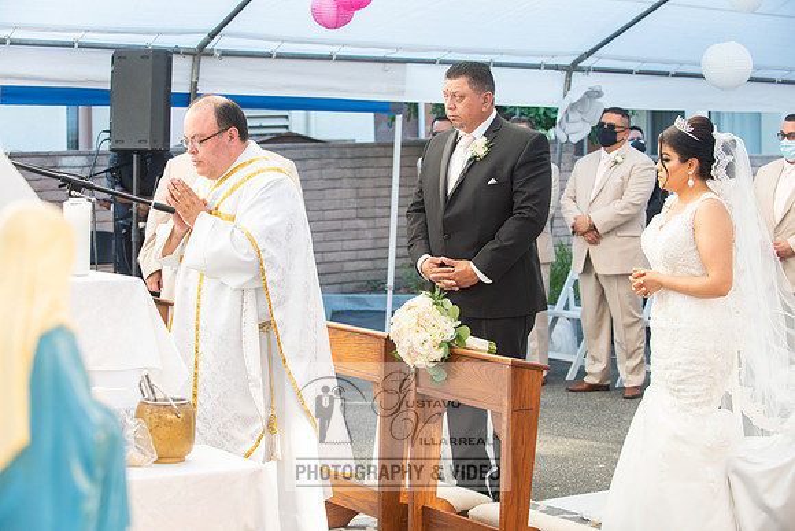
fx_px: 1546
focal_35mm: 70
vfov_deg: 19.5
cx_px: 398
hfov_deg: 28.8
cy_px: 266
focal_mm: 70
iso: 640
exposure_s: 1/160
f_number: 4.5
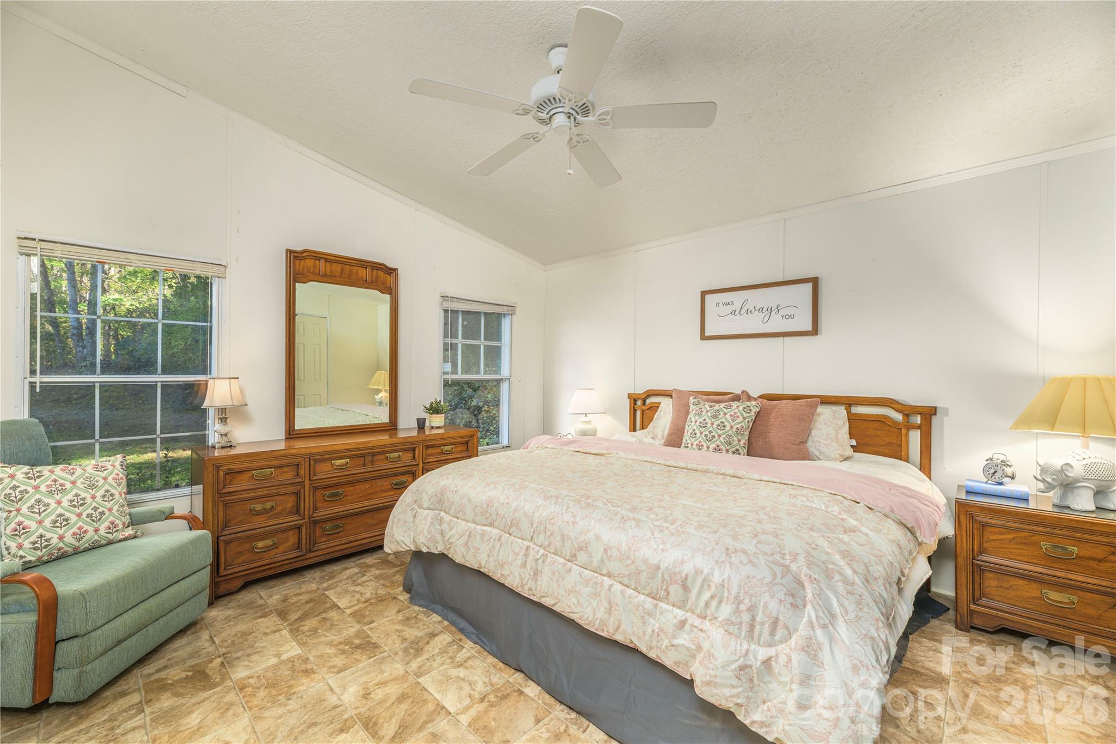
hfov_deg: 104.3
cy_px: 372
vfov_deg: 81.2
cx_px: 558
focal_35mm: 14
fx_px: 434
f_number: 8
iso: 320
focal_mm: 14
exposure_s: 1/80
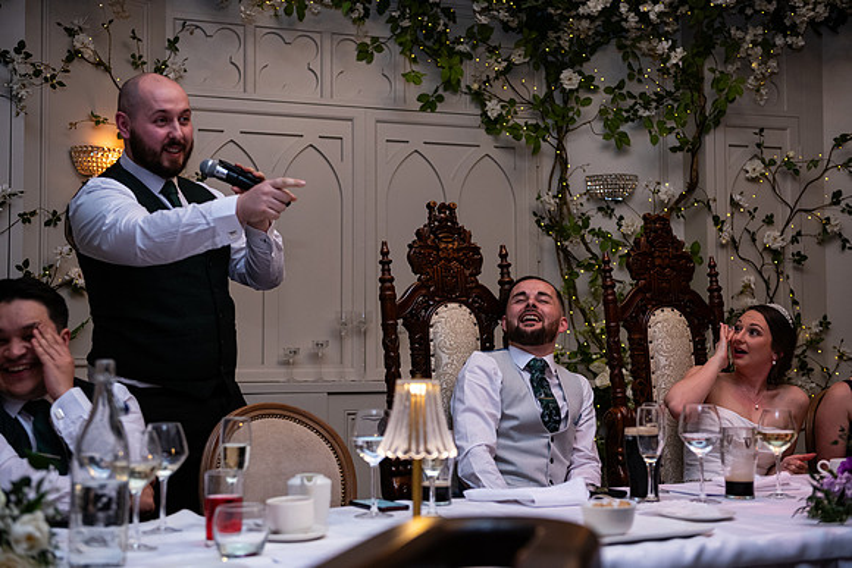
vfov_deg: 27.0
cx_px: 426
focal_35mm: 50
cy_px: 284
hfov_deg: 39.6
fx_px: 1184
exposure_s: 1/160
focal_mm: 50
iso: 1000
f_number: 3.5
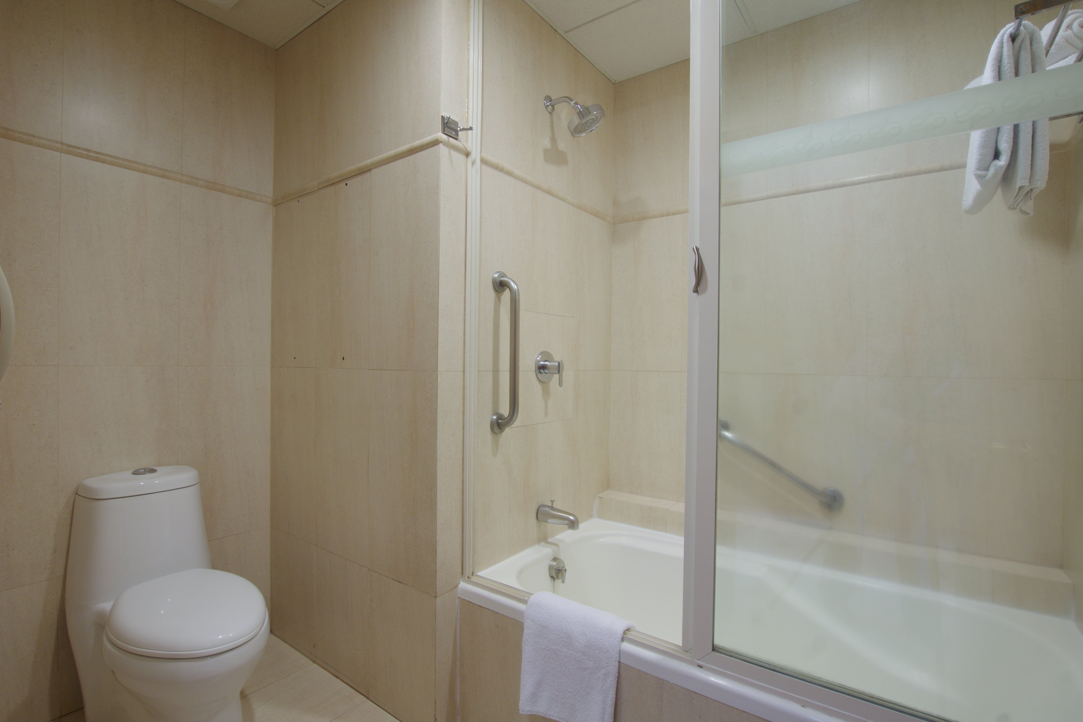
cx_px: 542
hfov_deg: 95.0
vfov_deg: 72.1
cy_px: 361
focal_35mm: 16
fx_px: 496
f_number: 9
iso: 50
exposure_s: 1.6
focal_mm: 11
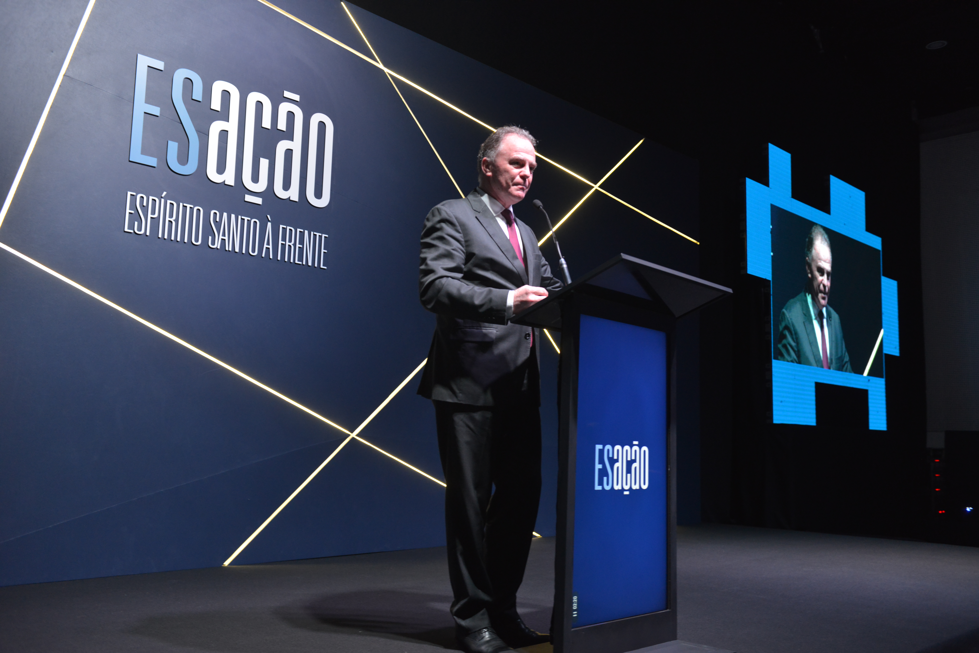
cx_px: 490
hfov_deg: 58.7
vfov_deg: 41.1
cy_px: 326
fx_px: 870
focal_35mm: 32
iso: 1600
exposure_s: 1/80
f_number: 4
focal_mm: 32
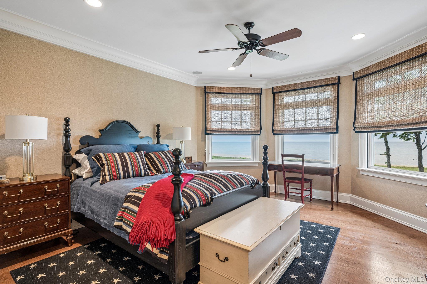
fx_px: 213
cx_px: 214
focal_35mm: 18
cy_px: 142
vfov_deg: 67.4
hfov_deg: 90.0
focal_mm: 18
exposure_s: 1/2.5
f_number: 9
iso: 320
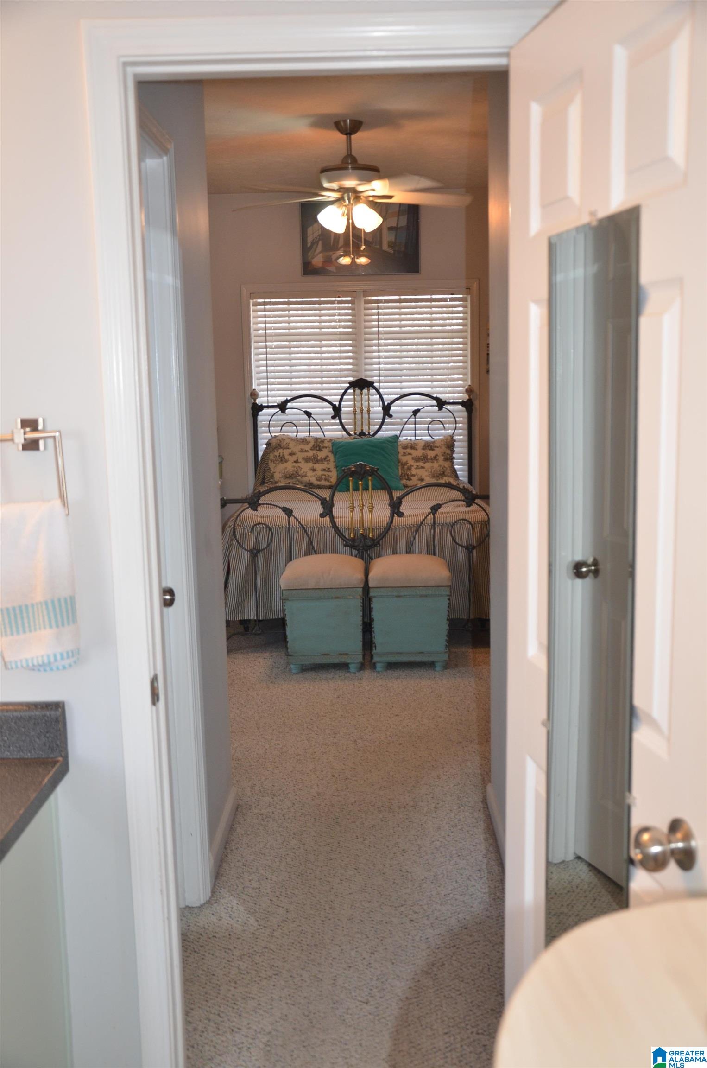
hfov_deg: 36.7
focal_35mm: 36
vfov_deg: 53.2
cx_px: 354
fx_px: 1065
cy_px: 534
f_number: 3.8
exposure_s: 1/60
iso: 560
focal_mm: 24
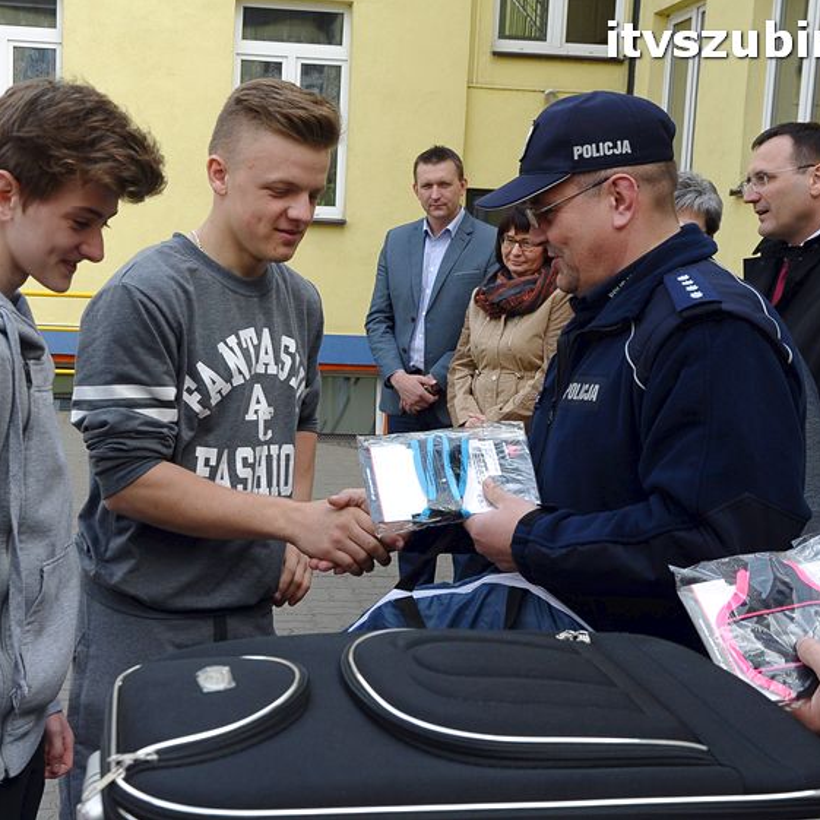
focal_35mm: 54
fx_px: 1447
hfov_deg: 31.5
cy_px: 409
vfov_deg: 31.6
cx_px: 314
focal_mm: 28
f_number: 9
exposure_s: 1/320
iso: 500
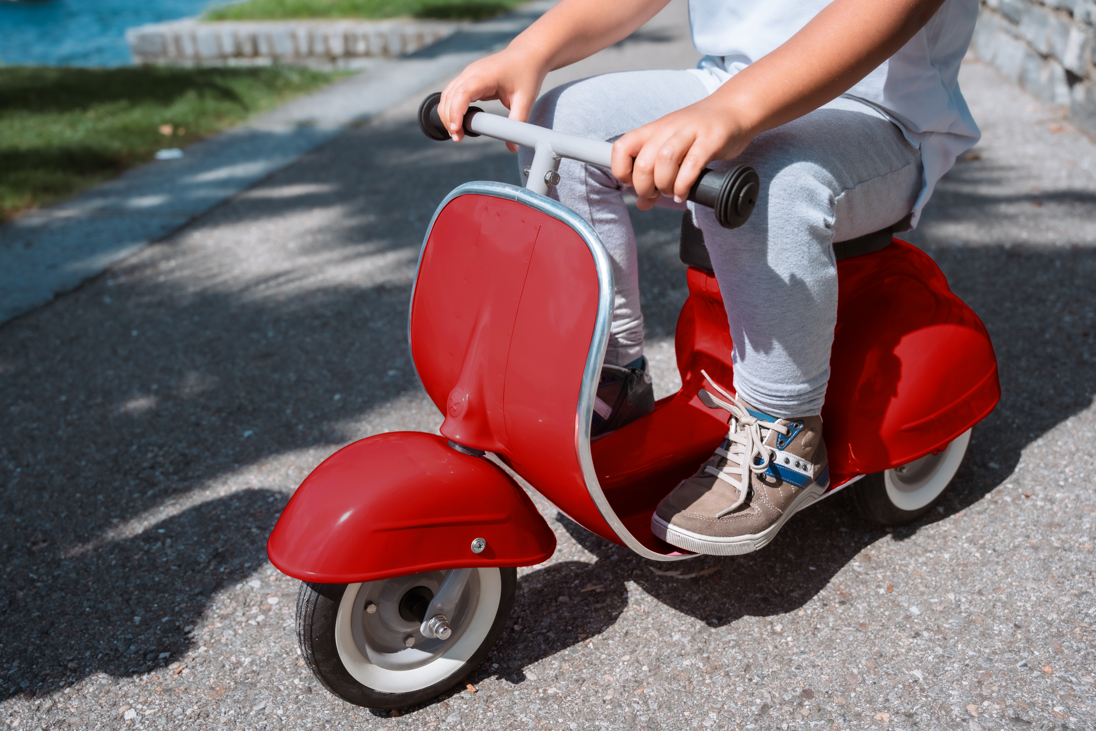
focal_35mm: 35
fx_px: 1056
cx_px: 548
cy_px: 366
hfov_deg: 54.8
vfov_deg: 38.2
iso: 100
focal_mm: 34.7
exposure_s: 1/1000
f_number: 5
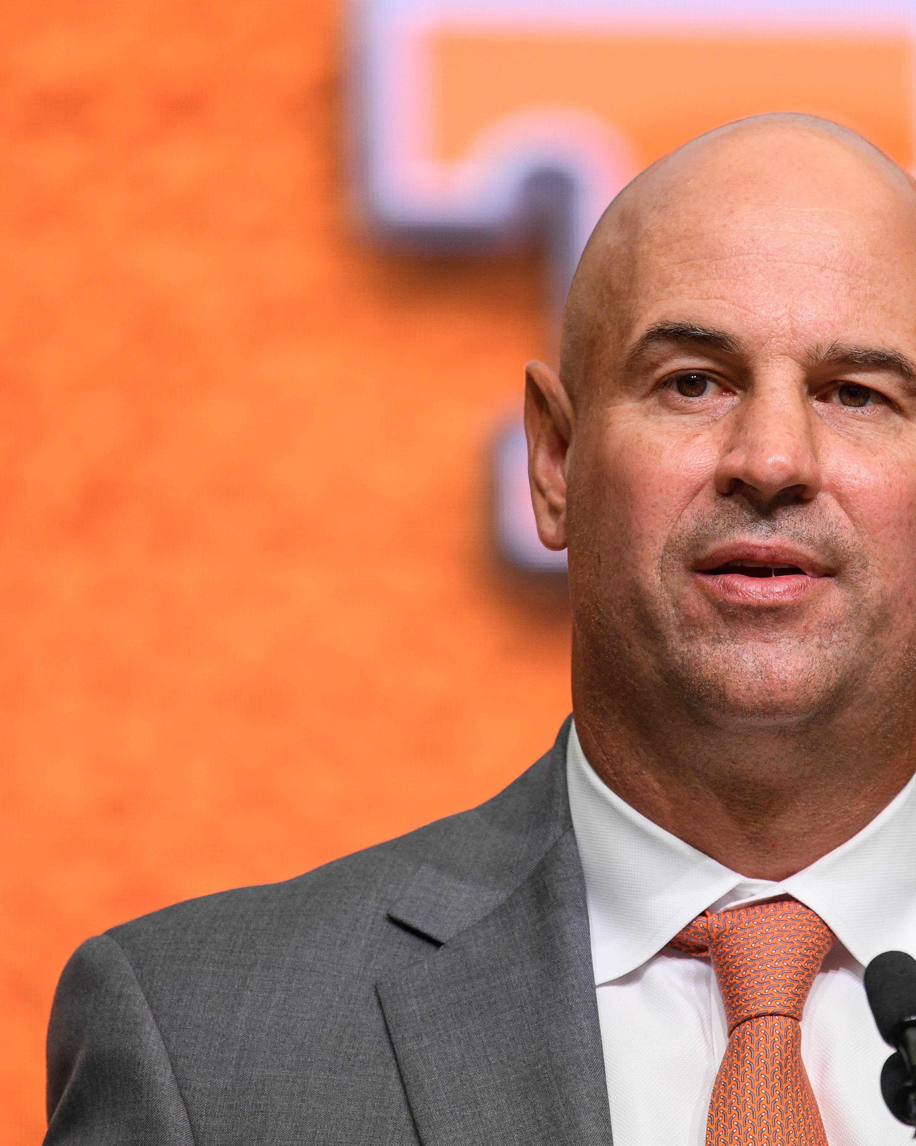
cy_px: 573
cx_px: 731
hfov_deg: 2.4
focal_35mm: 634
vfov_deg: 3.1
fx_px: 21486
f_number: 4
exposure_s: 1/500
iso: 1400
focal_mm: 300
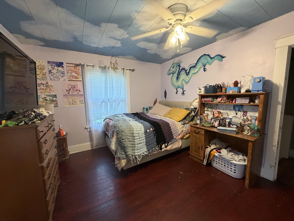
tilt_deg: -6.8
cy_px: 110
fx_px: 119
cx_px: 147
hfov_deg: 102.1
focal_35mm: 14
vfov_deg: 85.7
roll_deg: +0.8
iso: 320
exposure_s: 1/60
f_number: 2.2
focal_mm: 2.22
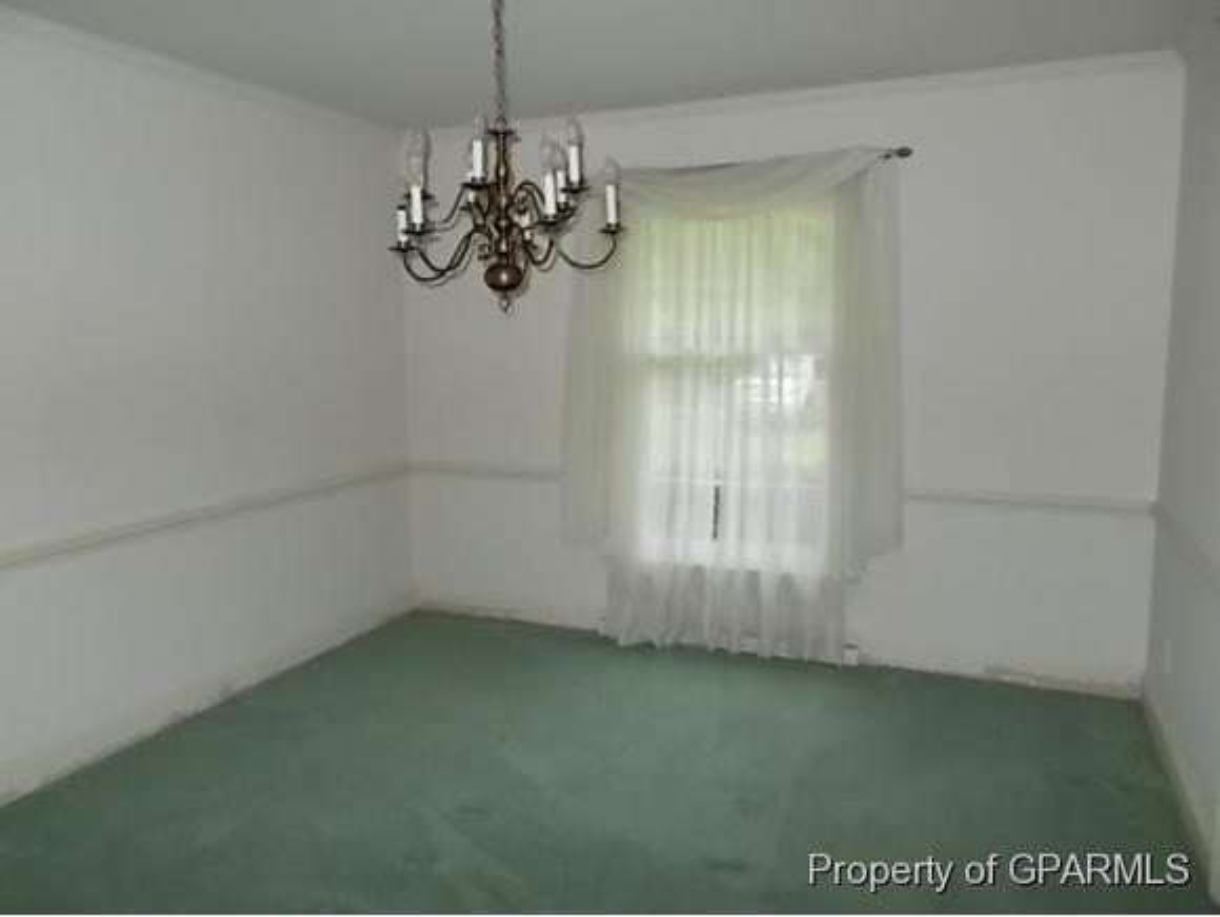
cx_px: 610
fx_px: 917
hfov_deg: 67.3
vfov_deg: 53.1
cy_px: 458
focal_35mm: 26
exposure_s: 1/25
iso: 200
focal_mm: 4.6
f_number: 3.2
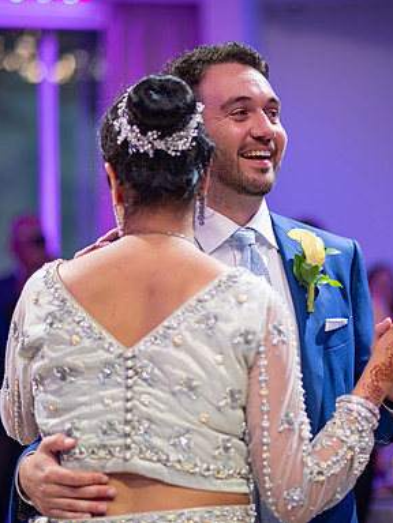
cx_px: 237
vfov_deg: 15.4
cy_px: 256
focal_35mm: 128
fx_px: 1938
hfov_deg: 11.6
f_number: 2
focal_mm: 85
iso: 500
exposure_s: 1/250
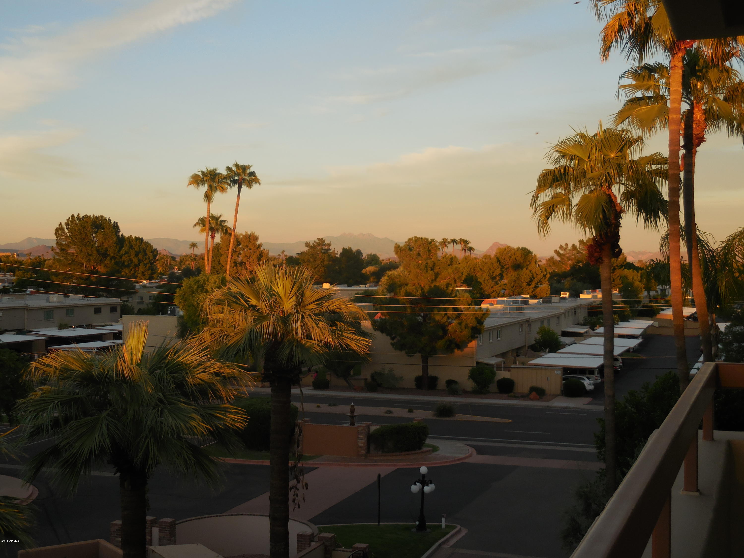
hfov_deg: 36.8
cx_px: 372
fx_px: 1118
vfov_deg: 28.0
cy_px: 279
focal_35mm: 52
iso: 125
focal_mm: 9.4
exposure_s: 1/200
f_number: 4.3
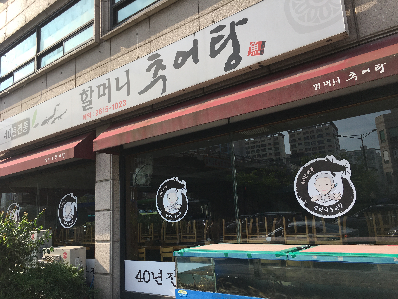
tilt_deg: +11.8
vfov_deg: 48.2
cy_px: 150
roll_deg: +3.7
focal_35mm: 29
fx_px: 333
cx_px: 199
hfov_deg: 61.7
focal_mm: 4.15
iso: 25
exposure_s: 1/646
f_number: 2.2
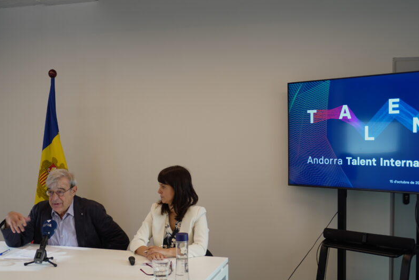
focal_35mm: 45
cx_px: 215
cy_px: 158
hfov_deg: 43.9
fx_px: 520
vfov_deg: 30.1
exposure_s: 1/40
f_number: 4
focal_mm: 23
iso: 200
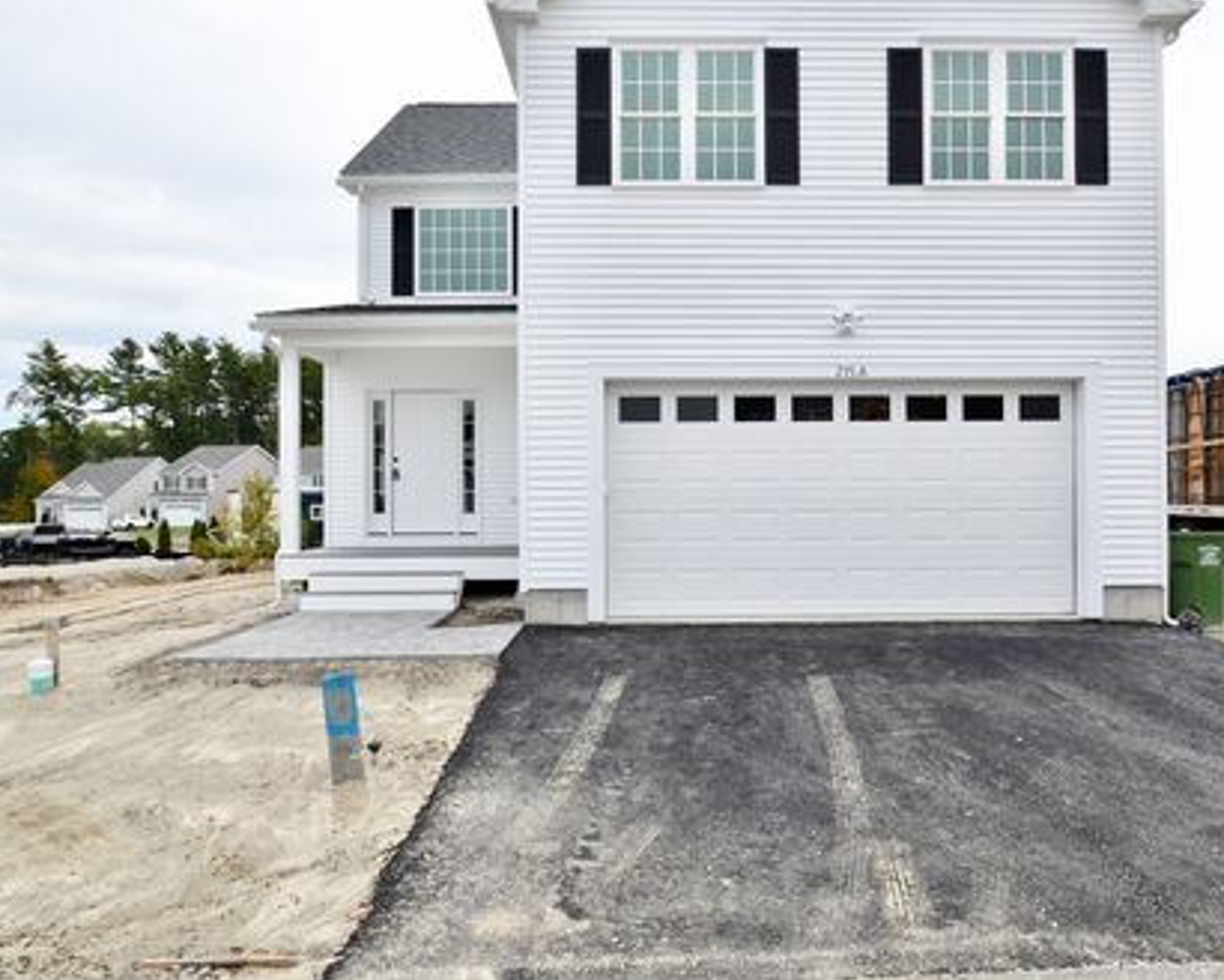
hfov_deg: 70.2
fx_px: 869
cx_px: 642
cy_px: 489
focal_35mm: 24
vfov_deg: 58.8
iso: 110
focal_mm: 14
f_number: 8
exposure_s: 1/250
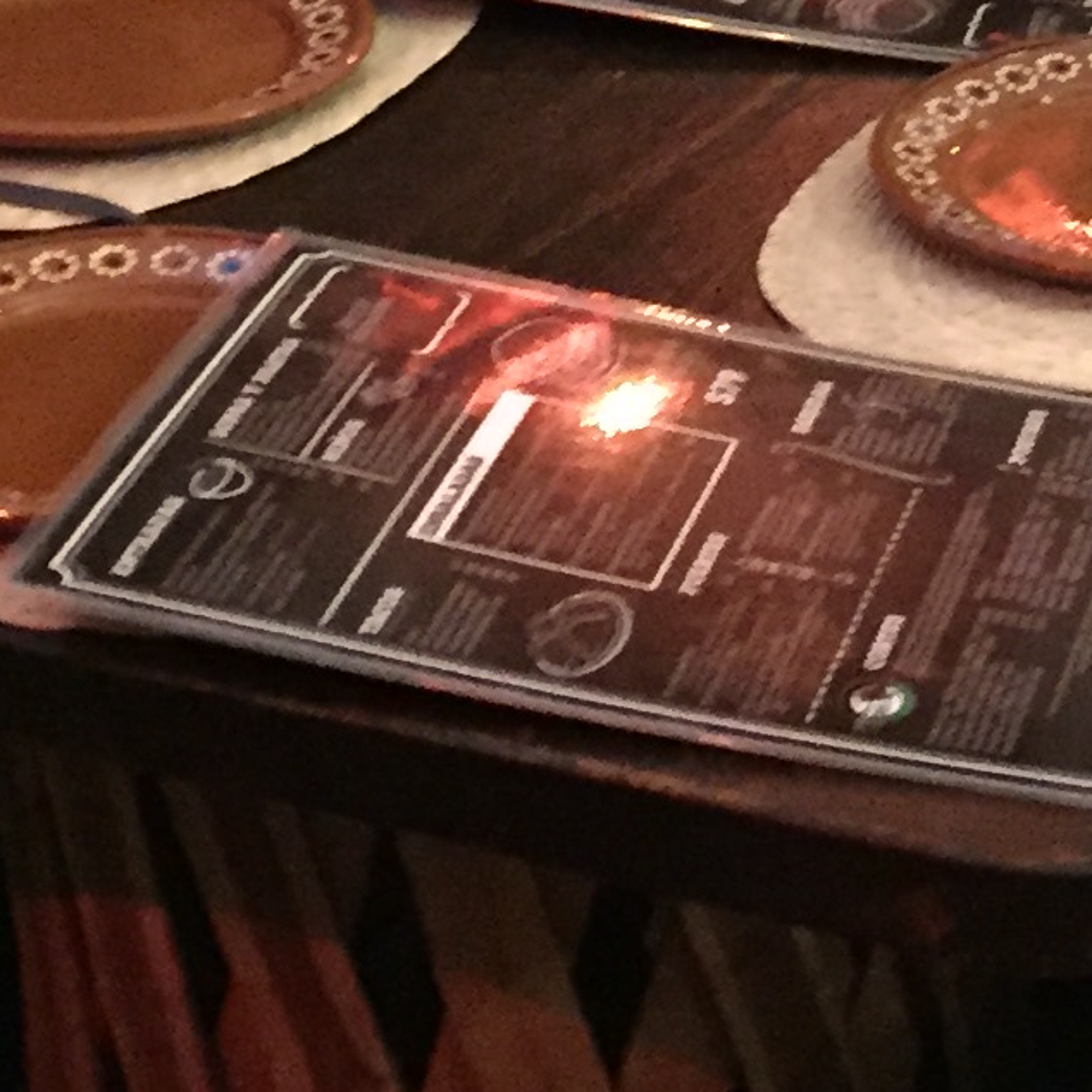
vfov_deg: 12.5
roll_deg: -2.5
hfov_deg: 13.1
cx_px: 1064
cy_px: -603
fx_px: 4711
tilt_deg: -14.8
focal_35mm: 132
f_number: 2.2
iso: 800
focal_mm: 4.15
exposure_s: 1/15
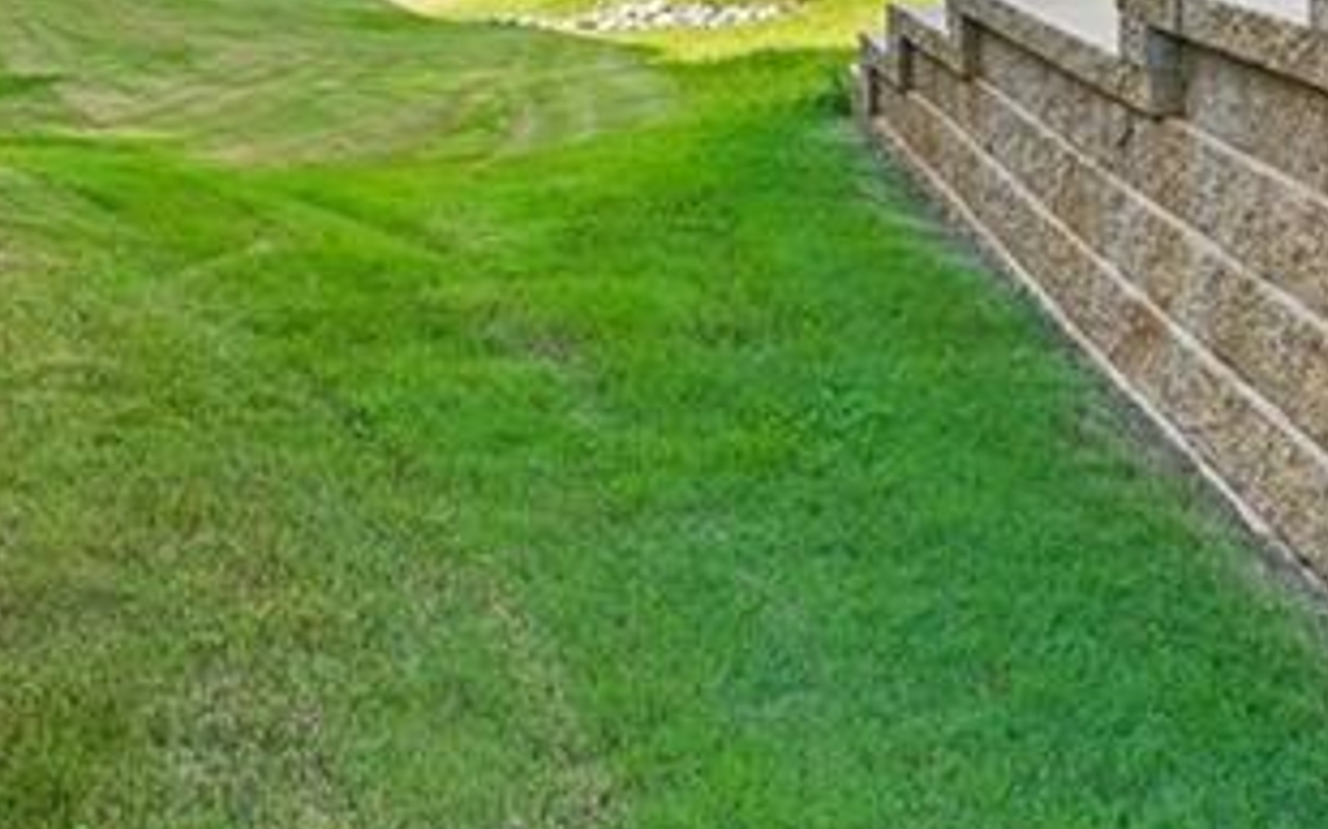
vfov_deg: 21.6
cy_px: -260
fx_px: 1954
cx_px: -159
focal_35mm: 54
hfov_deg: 32.6
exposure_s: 1/640
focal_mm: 16
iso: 400
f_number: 5
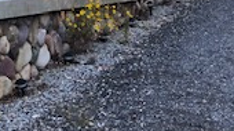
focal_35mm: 115
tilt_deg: -1.9
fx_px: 712
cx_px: -105
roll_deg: -2.6
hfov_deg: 17.1
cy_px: 12
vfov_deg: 10.4
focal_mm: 3.99
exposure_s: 1/120
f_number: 1.8
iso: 25
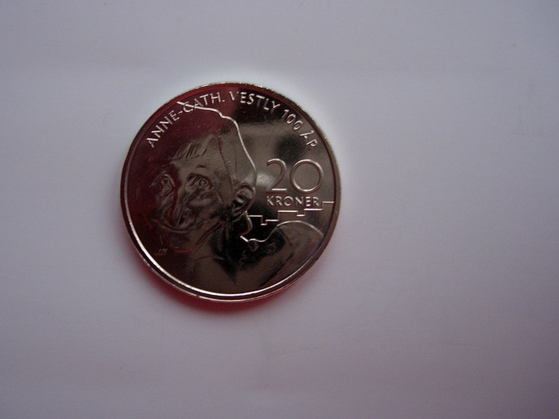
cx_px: 245
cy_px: 199
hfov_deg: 43.8
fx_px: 694
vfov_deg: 33.6
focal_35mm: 43
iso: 129
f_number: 2.8
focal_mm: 7.8
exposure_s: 1/32
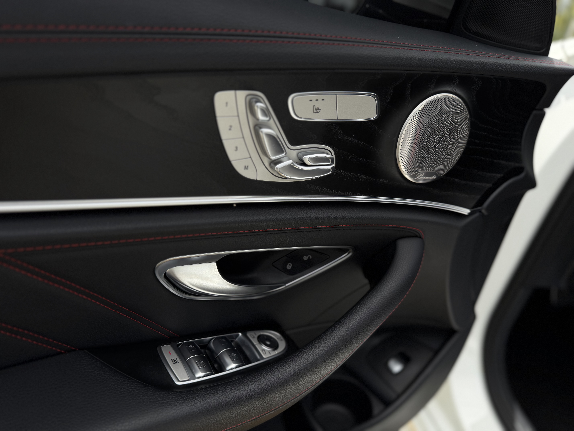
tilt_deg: -27.7
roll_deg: -9.7
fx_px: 398
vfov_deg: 56.8
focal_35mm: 24
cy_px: 216
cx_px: 287
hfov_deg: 71.6
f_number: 1.78
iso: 100
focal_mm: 6.76
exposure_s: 1/3425
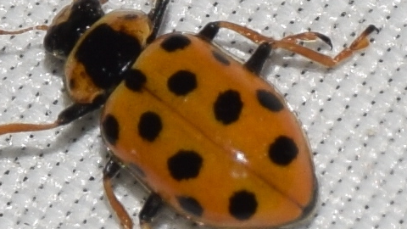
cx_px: 215
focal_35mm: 440
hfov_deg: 4.9
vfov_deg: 2.8
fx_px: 4748
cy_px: 144
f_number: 13
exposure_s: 1/160
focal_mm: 140
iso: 100
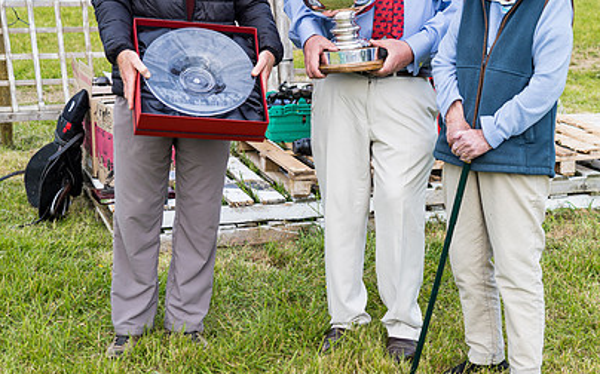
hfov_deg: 29.2
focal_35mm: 70
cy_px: 110
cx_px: 407
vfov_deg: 18.5
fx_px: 1144
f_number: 4
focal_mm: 37
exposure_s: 1/160
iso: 50
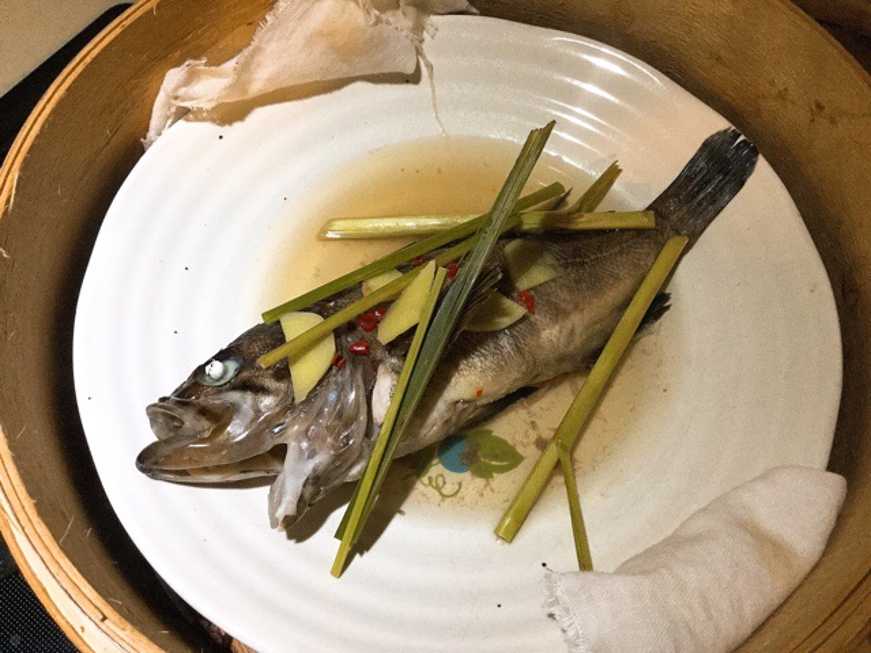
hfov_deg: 58.4
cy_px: 326
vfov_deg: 45.4
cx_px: 436
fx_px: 780
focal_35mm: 31
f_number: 2.4
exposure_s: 1/30
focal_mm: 3.3
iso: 125
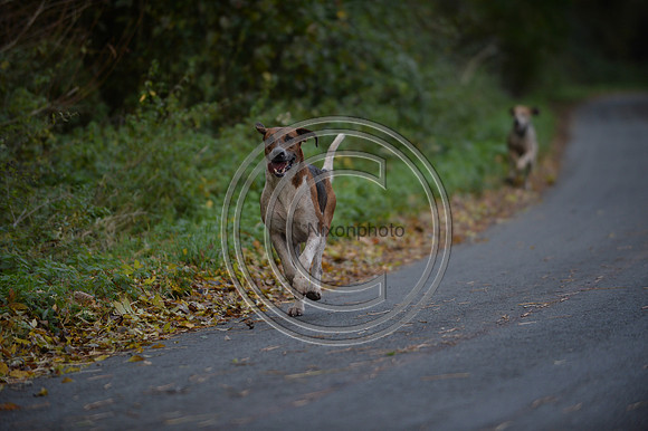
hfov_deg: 10.3
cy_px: 216
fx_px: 3598
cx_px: 324
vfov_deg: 6.9
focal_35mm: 200
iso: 800
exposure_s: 1/1250
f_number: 2.8
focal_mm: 200
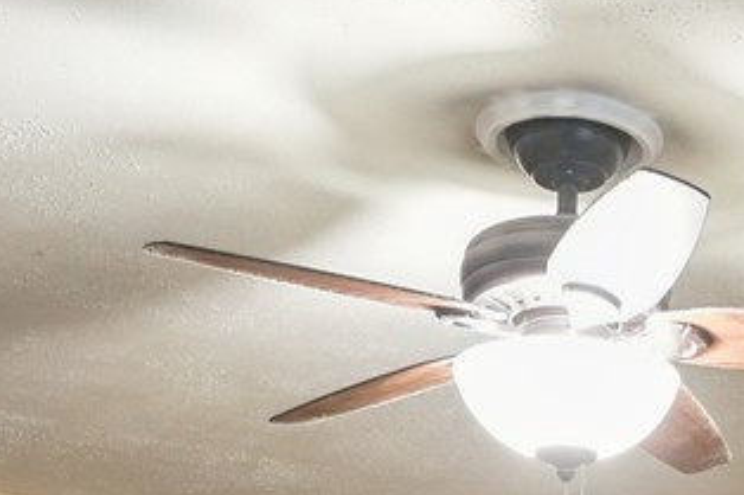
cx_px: 883
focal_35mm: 92
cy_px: 1003
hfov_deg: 20.7
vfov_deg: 12.9
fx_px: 1900
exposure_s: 1/20
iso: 2000
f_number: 6.3
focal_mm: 17
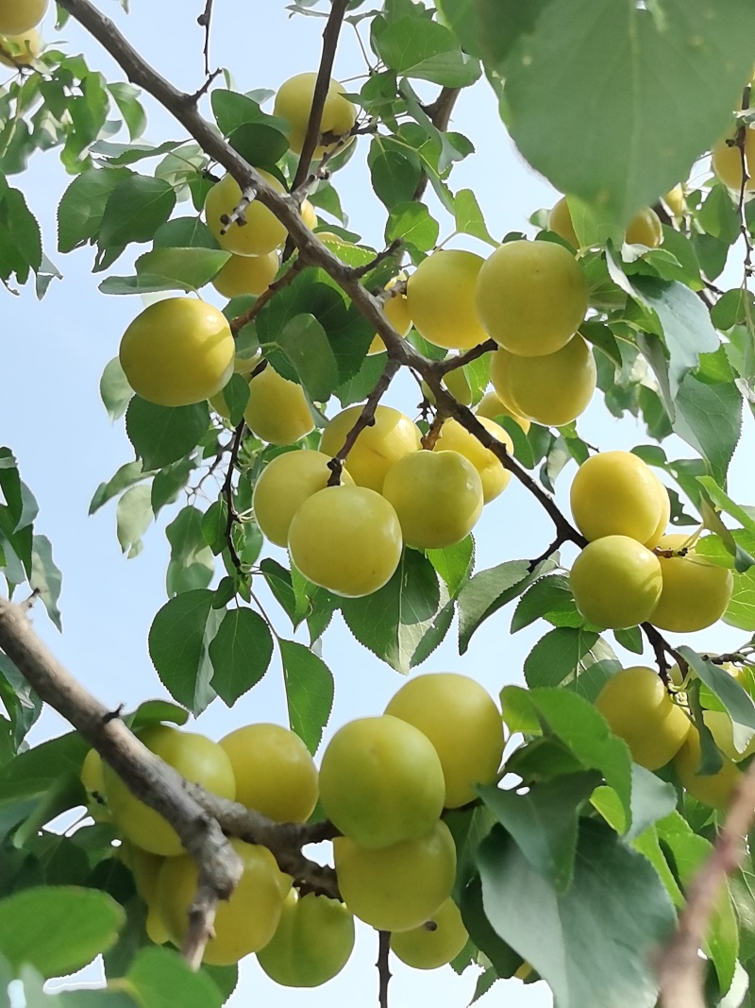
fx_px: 1571
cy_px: 504
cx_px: 378
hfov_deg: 27.0
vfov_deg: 35.5
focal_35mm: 54
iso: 80
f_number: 2
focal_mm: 5.72
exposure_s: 1/2227
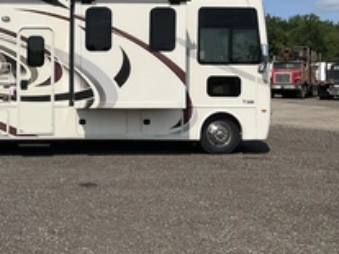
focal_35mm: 56
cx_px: 23
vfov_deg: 25.9
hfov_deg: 32.4
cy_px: 82
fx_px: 548
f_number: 1.8
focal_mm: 3
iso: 25
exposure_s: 1/3534
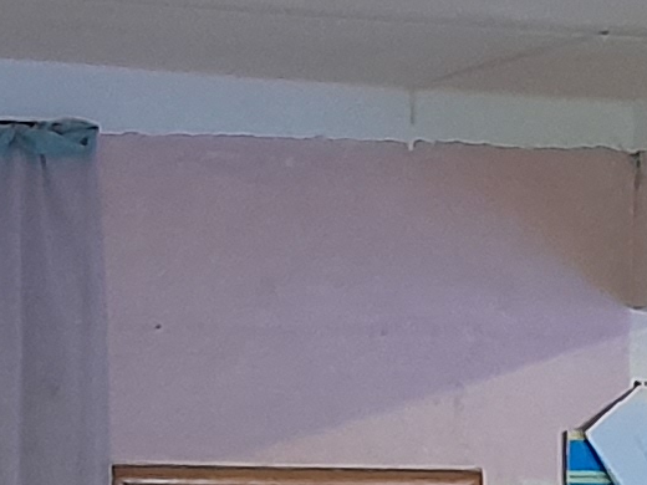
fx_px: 3813
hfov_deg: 9.7
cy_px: 885
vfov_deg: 7.1
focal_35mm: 204
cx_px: 394
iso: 320
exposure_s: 1/40
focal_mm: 3.98
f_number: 1.8
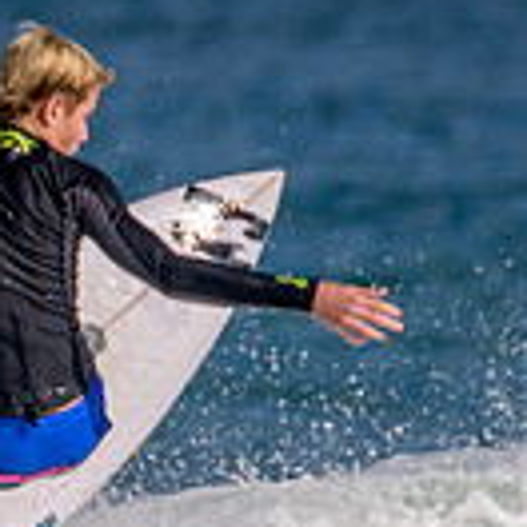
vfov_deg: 0.6
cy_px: 738
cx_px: -30
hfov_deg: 0.6
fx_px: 49158
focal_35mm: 2854
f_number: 11
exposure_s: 1/2000
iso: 400
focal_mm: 690
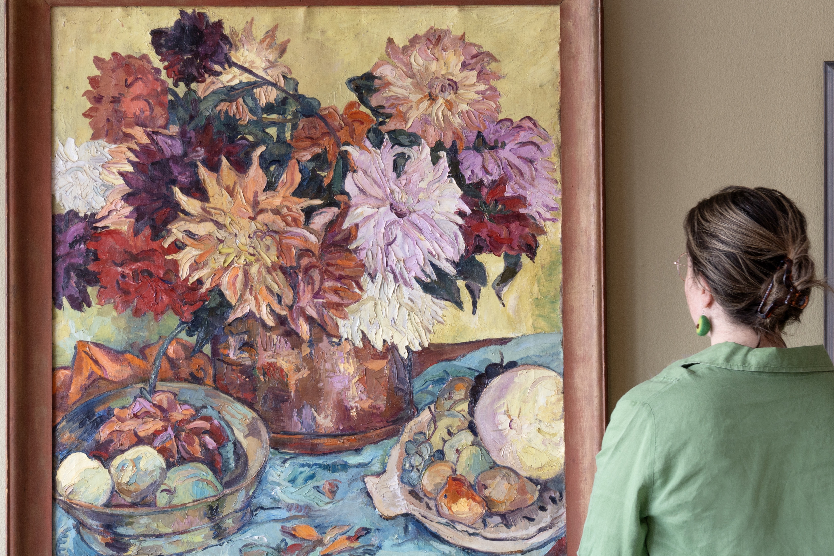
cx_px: 599
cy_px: 271
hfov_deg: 17.3
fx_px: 2734
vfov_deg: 11.6
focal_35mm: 118
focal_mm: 70
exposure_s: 1.3
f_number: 11
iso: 200
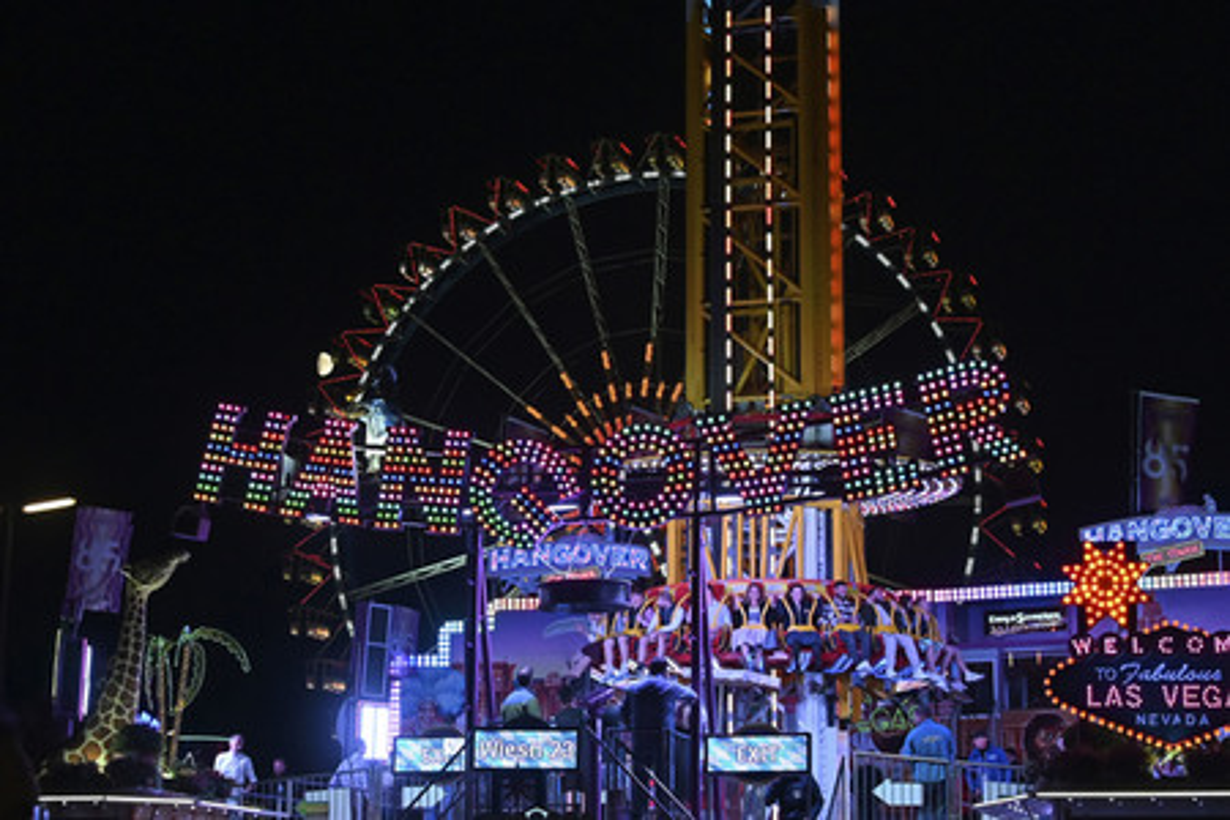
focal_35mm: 67
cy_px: 410
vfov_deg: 20.3
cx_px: 615
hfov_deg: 30.1
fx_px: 2289
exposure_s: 1/500
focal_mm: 45
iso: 5000
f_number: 11
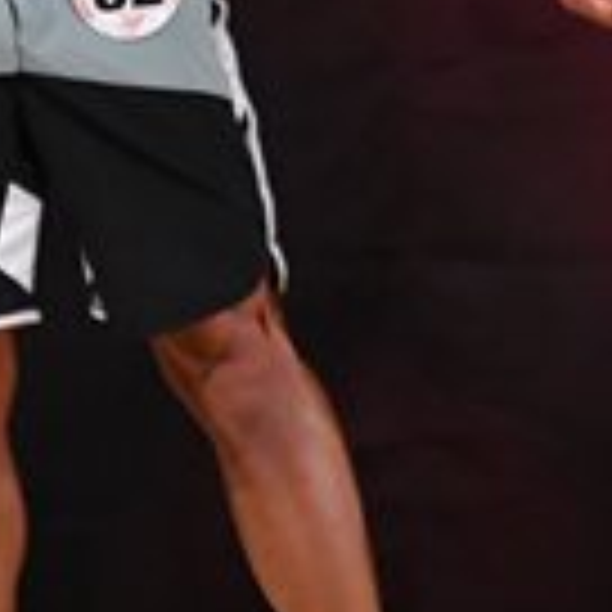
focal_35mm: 1163
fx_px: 23263
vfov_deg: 1.5
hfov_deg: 1.5
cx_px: -704
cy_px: -54
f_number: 5.6
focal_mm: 160
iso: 3200
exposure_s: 1/400
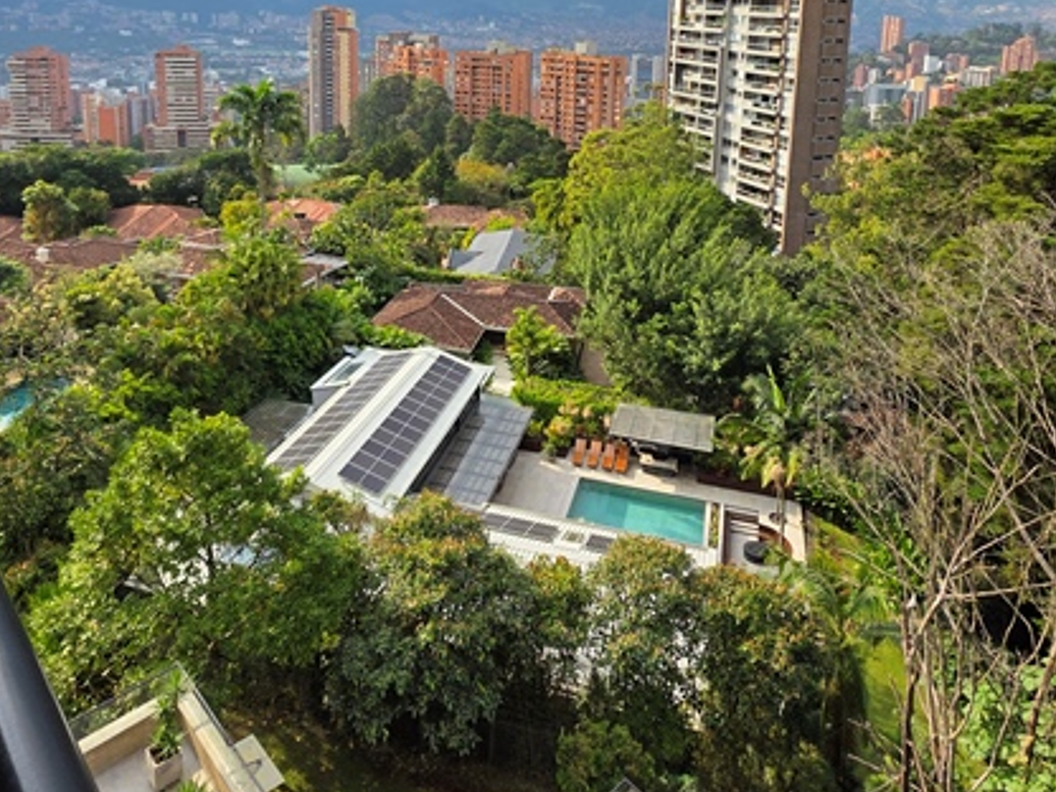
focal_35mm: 25
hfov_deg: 69.4
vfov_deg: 51.6
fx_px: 763
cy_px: 162
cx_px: 525
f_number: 1.9
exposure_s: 1/1135
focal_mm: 2.2
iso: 40
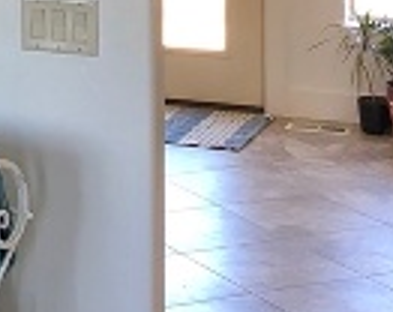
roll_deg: -0.8
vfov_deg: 11.0
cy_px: -183
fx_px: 1554
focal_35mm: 134
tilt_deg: -1.7
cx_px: -114
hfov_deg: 13.9
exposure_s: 1/40
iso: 25
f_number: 1.8
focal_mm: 3.99
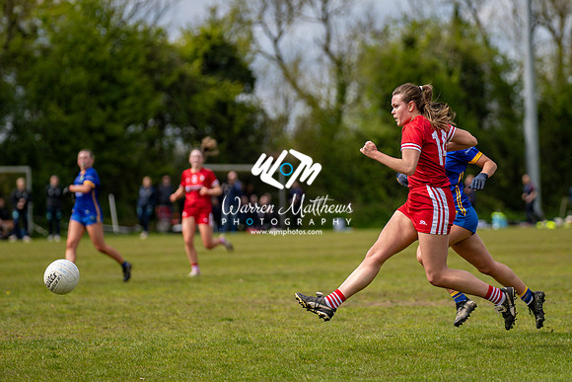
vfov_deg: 6.4
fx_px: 3419
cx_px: 342
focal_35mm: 215
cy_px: 140
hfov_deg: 9.6
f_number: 2.8
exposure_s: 1/4000
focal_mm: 170
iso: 250
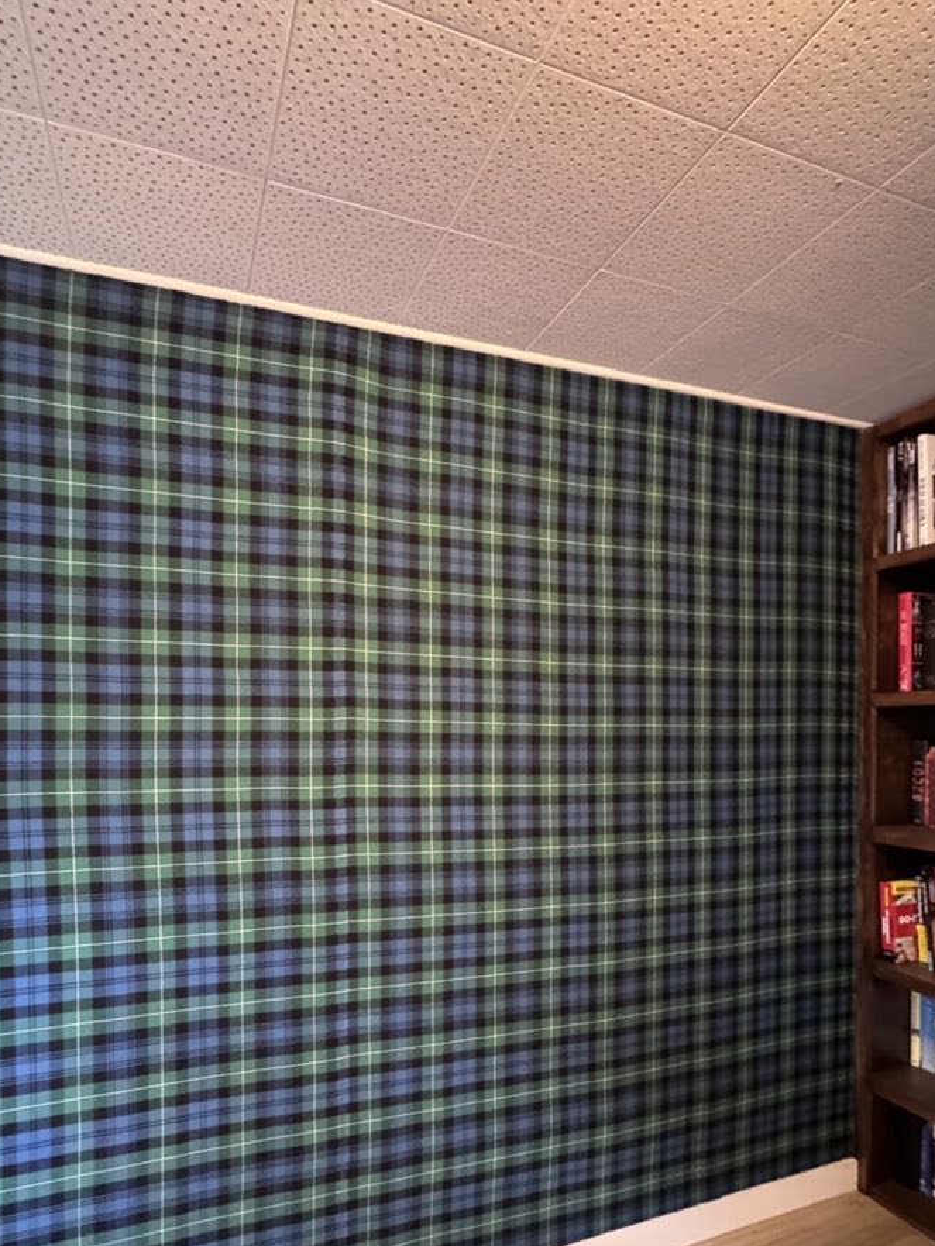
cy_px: 743
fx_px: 684
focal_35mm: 19
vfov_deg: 83.7
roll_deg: +1.0
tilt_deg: -2.0
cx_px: 413
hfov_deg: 68.5
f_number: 2.2
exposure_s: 1/40
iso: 1600
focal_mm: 2.22
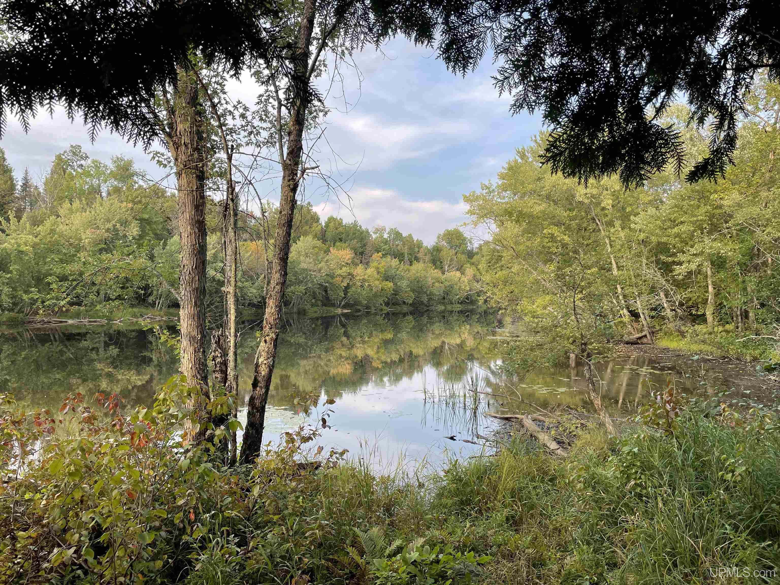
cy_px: 292
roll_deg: -1.4
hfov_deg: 67.3
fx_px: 586
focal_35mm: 26
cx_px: 390
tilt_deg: +1.1
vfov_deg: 53.1
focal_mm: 4.2
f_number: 1.6
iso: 32
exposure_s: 1/500
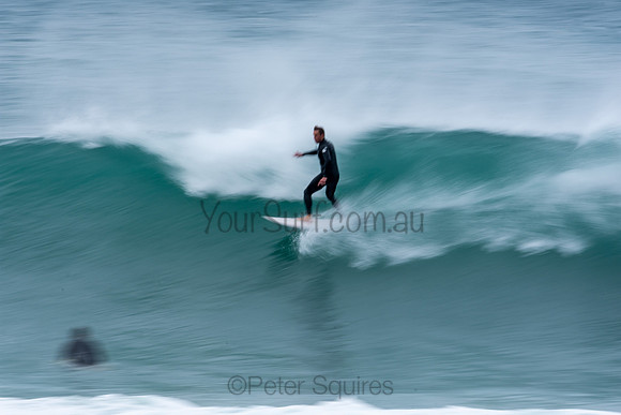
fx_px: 12940
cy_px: 208
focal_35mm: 750
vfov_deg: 1.8
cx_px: 310
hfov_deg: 2.7
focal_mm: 500
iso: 100
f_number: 22
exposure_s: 1/20
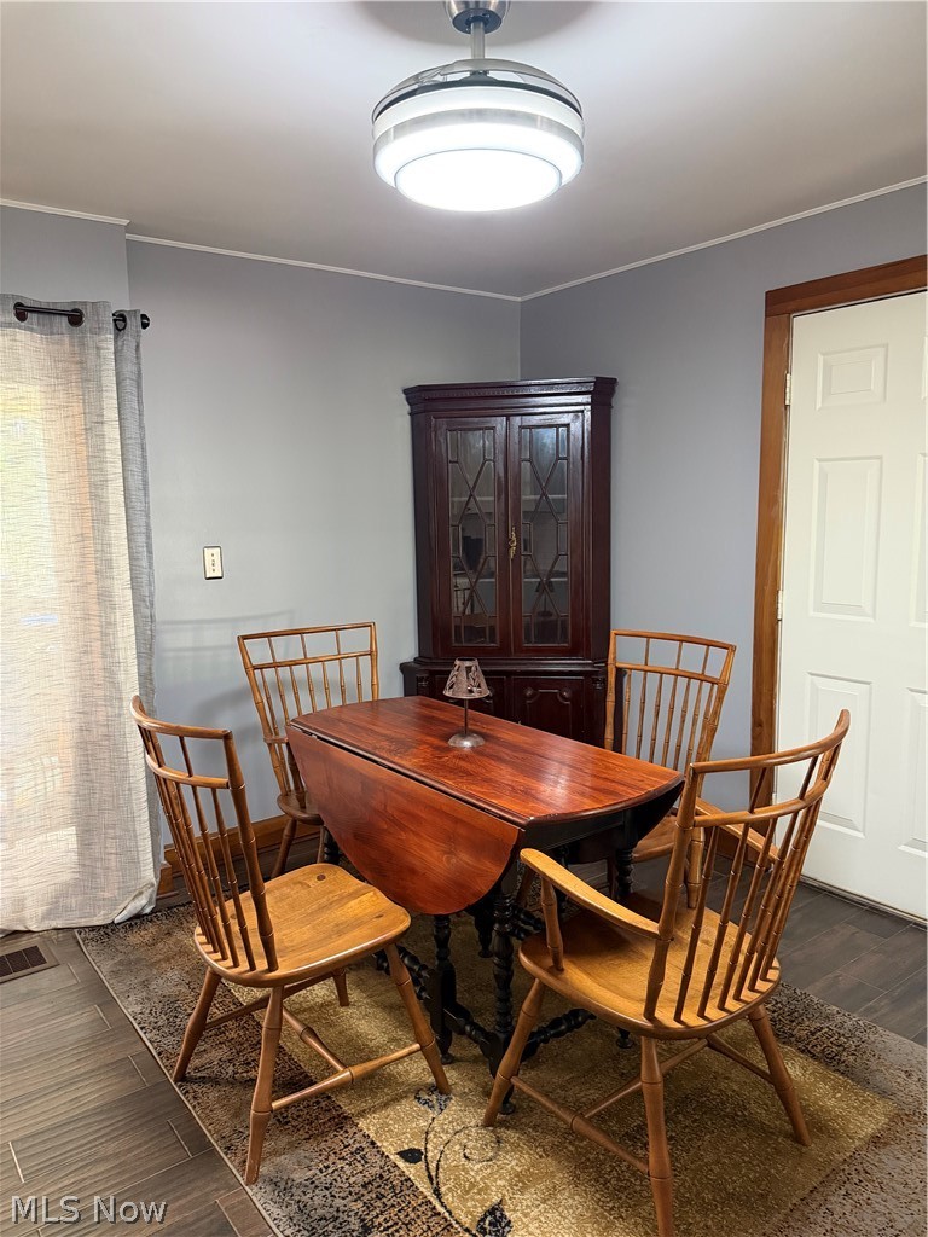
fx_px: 858
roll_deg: +1.7
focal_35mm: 24
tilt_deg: -8.1
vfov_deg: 71.6
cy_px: 618
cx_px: 464
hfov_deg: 56.8
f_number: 1.78
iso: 800
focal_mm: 6.76
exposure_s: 1/60
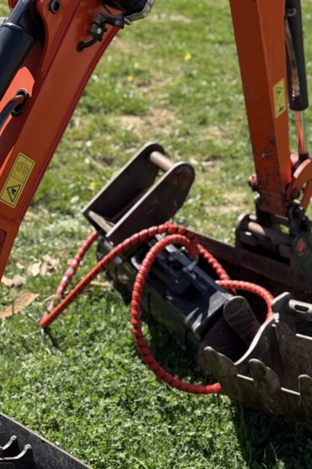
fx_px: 1040
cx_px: 149
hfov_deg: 17.1
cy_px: 131
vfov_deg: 25.1
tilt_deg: -21.1
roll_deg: -2.4
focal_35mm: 80
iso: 80
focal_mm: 6.76
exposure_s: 1/2976
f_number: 1.78
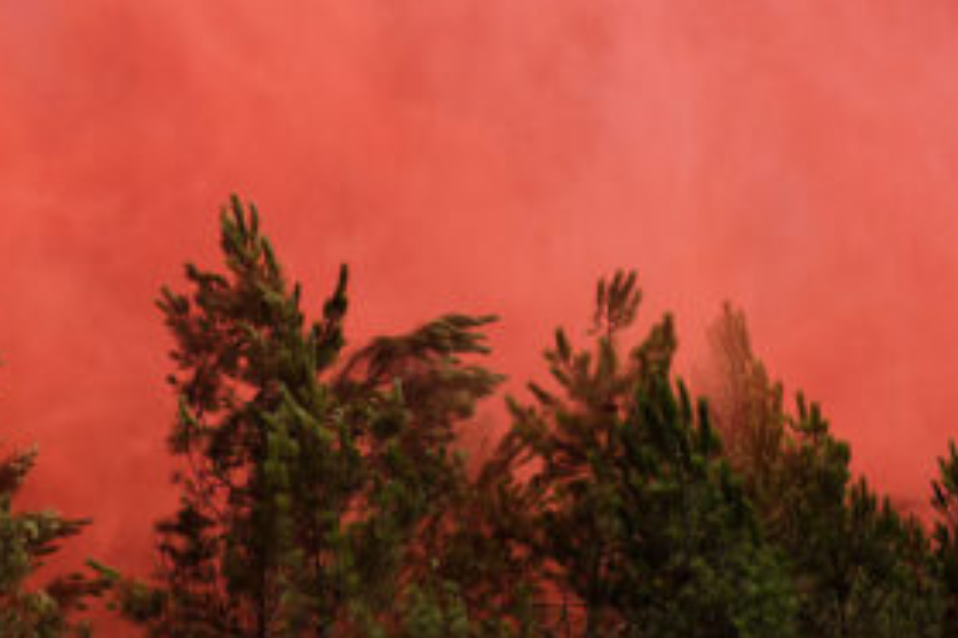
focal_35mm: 143
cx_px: 312
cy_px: 456
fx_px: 3805
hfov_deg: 14.3
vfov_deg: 9.6
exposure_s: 1/1000
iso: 200
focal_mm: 55
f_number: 10
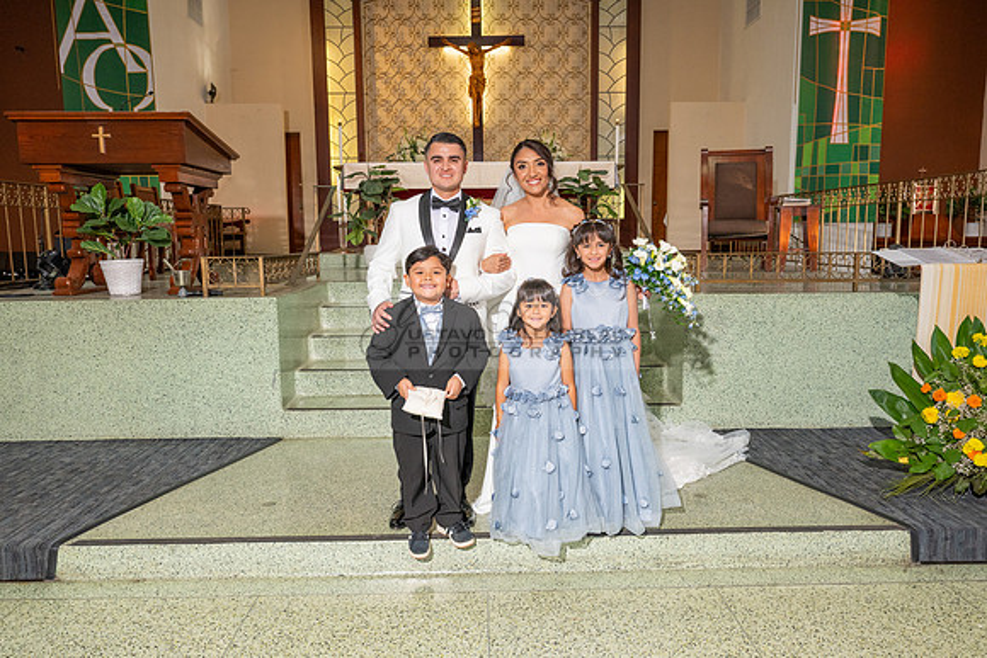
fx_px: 727
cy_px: 329
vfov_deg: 48.8
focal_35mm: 26
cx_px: 494
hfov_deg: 68.4
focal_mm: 26.5
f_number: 5
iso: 800
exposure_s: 1/160
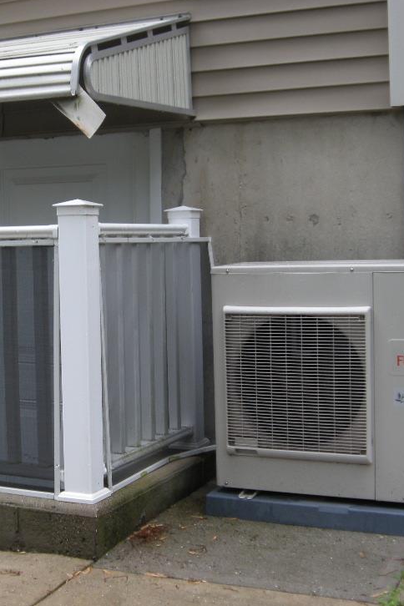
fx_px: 1481
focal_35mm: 88
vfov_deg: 23.1
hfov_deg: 15.5
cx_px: 119
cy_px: 317
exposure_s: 1/100
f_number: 3.5
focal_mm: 12.9
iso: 64
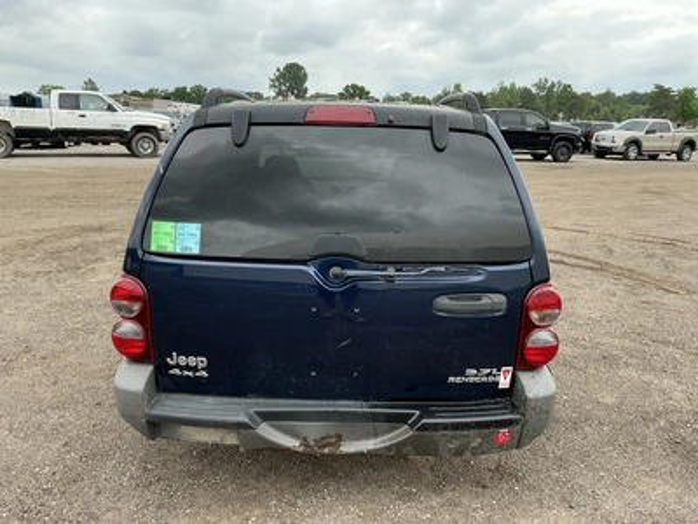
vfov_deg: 49.7
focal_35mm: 28
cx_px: 349
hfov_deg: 63.4
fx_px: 565
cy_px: 262
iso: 25
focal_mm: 3
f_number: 1.8
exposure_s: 1/580
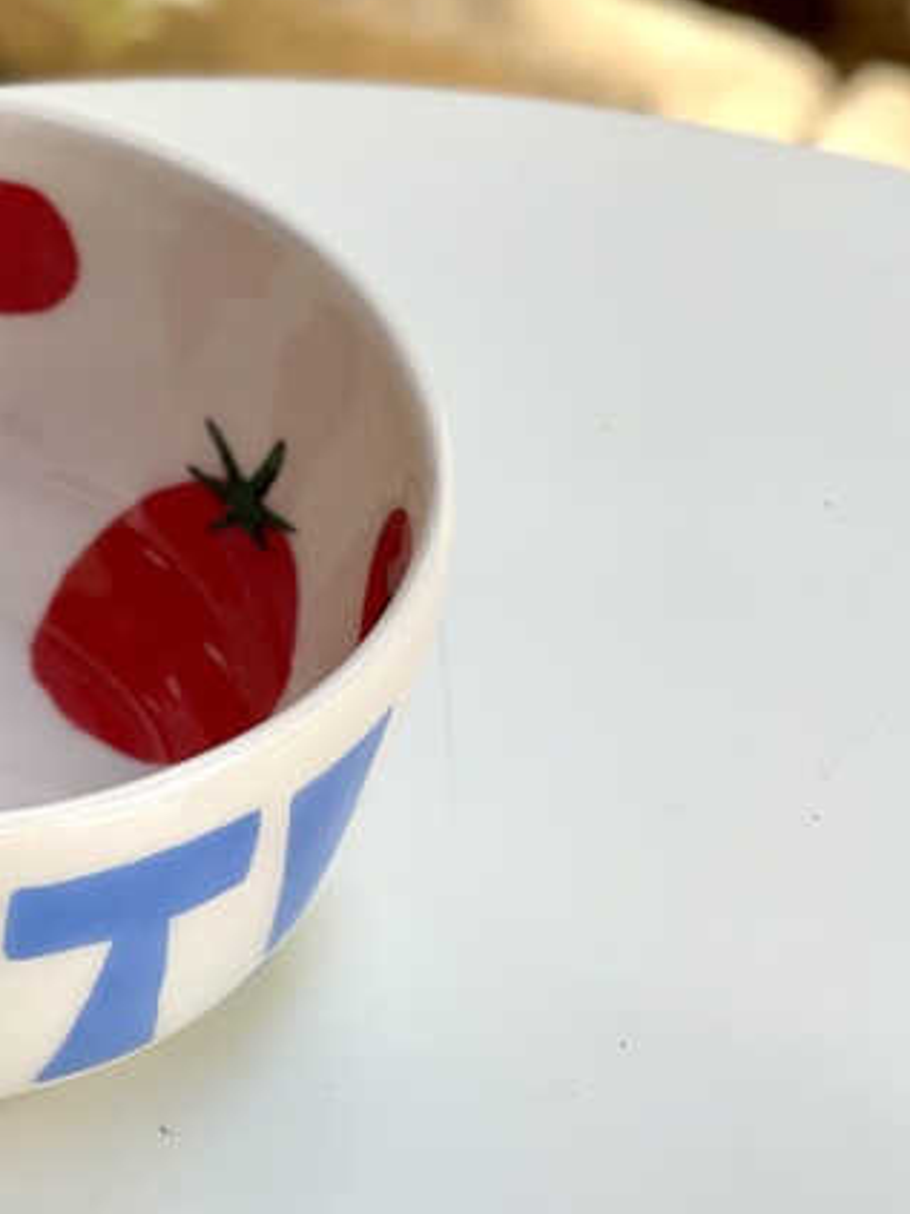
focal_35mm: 123
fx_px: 4313
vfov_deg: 16.0
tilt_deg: -39.7
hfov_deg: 11.8
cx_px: -121
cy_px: 608
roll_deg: -0.4
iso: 32
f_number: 2
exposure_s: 1/274
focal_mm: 6
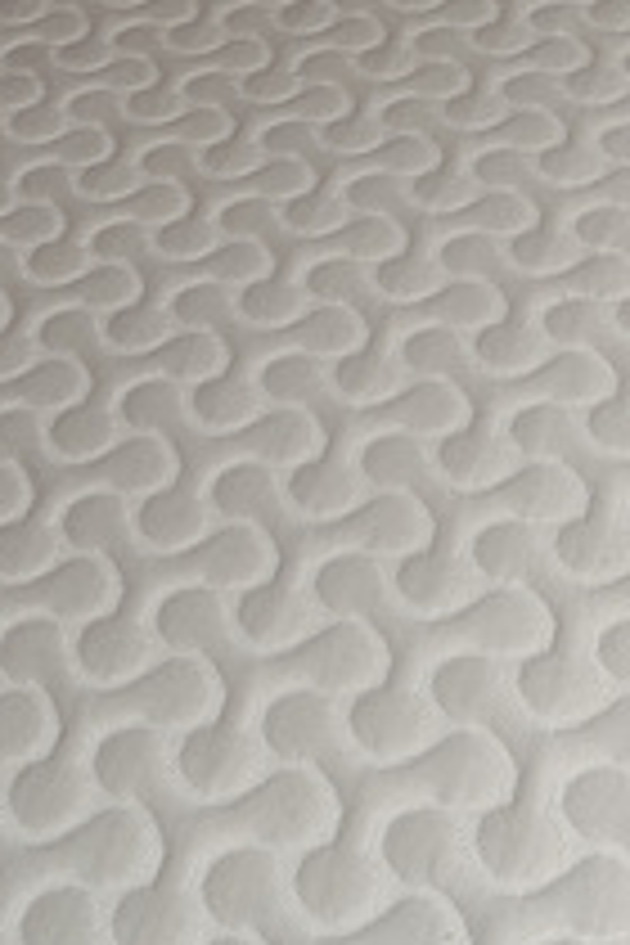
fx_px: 1627
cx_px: 286
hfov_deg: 21.9
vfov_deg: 31.3
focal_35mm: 62
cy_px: 148
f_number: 1.79
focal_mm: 4.71
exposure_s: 1/50
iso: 227
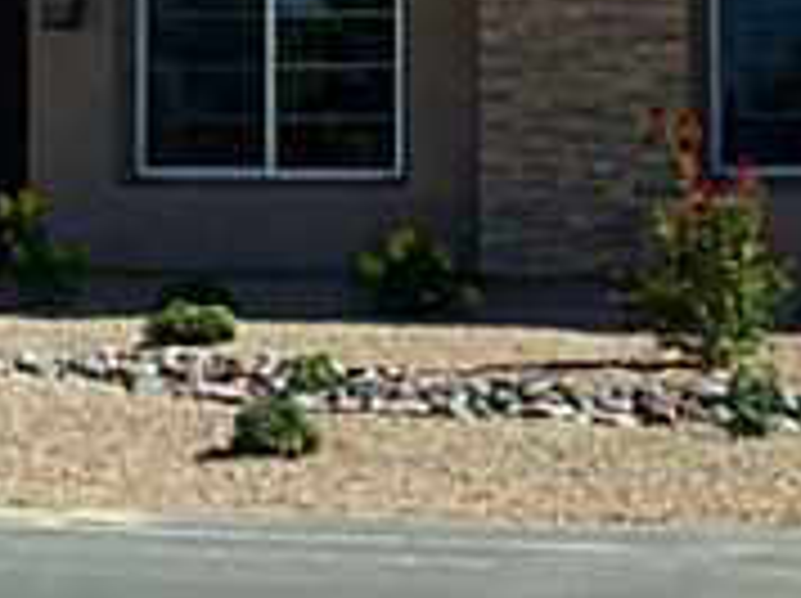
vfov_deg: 9.4
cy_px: -270
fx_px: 3536
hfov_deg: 12.7
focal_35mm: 153
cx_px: -126
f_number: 5.5
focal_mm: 5.7
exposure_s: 1/396
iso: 80
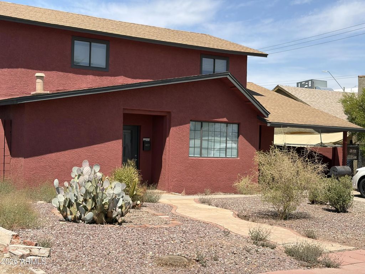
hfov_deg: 36.8
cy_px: 137
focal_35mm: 52
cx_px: 182
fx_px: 548
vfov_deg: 28.0
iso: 40
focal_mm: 5.96
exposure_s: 1/3125
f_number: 1.6
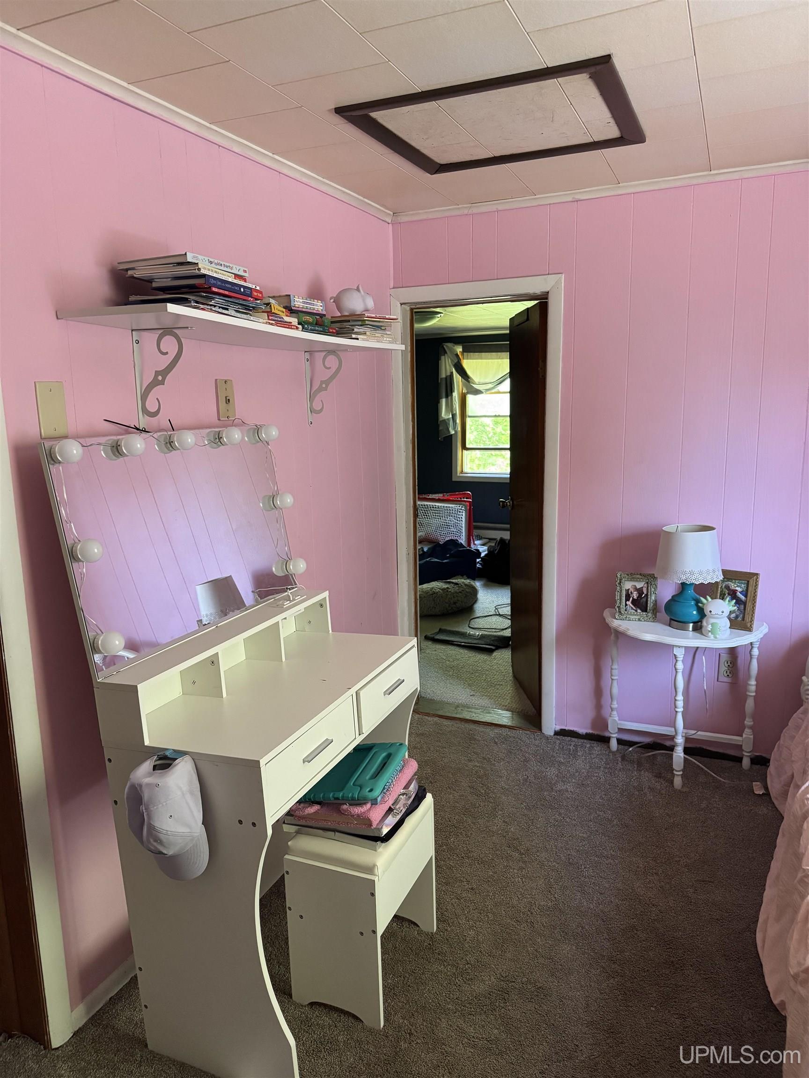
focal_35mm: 24
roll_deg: +1.6
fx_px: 748
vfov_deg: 71.6
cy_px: 539
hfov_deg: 56.8
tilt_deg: -10.2
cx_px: 404
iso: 640
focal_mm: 6.76
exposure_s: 1/60
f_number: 1.78
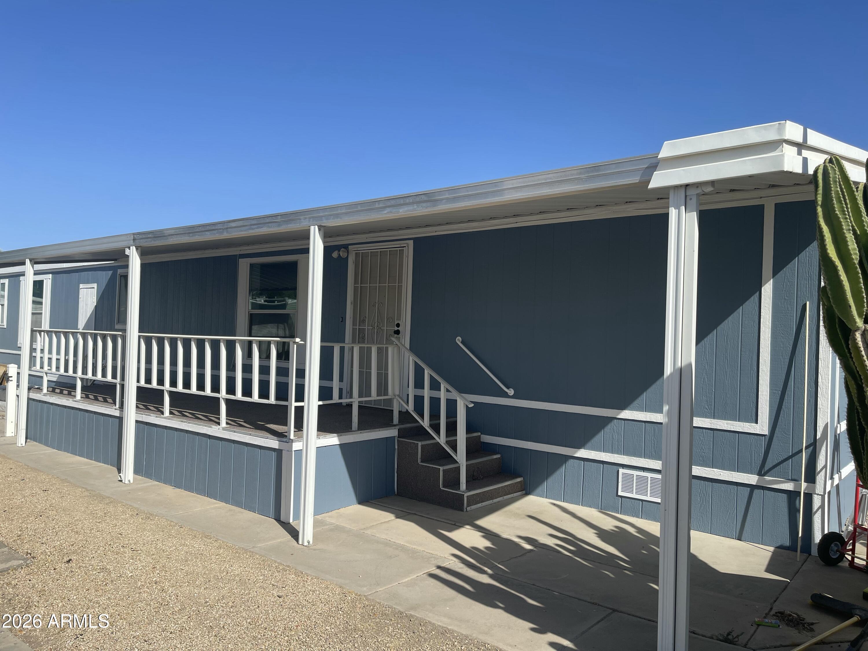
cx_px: 434
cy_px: 326
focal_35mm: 25
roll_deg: -2.2
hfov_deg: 69.4
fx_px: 627
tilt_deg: -0.1
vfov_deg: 54.9
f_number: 1.6
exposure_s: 1/4525
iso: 32
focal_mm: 5.1
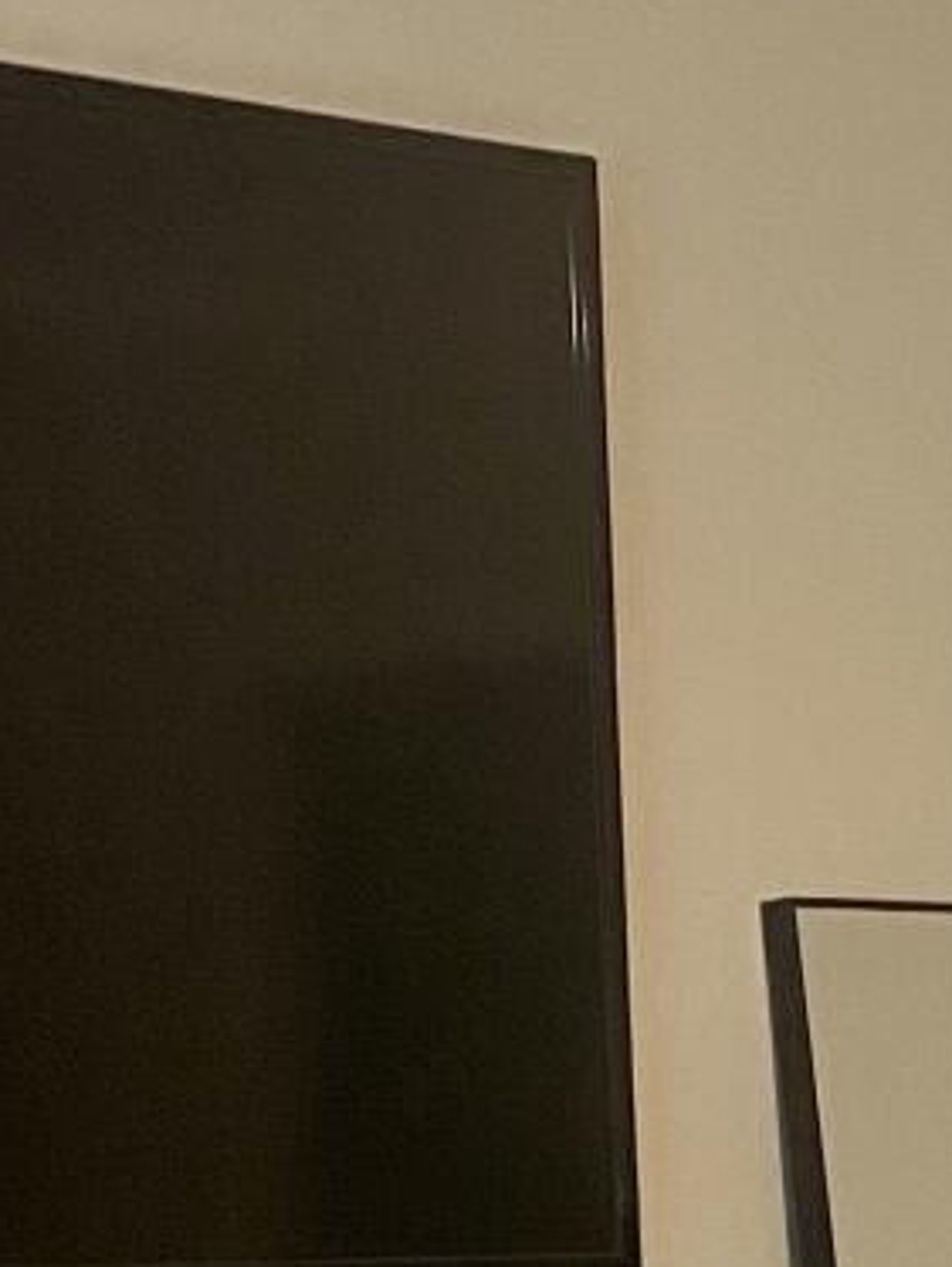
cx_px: 1860
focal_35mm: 139
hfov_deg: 10.0
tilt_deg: -9.7
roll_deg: +0.3
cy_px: 2097
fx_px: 5091
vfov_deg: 13.1
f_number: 1.8
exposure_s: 1/60
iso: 160
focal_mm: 4.25
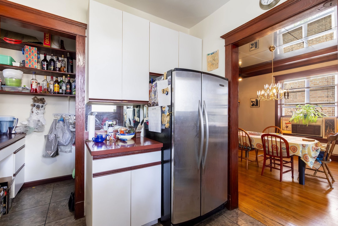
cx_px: 169
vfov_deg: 73.7
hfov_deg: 96.7
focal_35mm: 16
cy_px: 113
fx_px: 150
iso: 640
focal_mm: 16
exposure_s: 1/8
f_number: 9
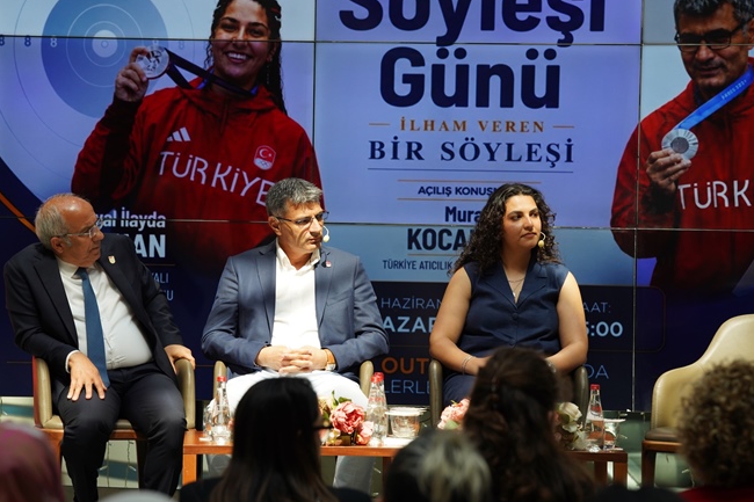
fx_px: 3455
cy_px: 245
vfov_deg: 8.3
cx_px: 295
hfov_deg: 12.4
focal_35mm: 165
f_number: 6.3
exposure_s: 1/160
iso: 400
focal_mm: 134
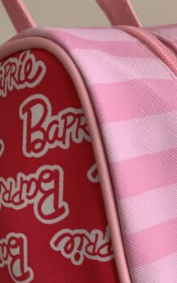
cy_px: 240
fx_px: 494
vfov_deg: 30.9
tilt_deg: -15.1
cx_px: 206
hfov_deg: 19.3
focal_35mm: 64
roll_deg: +8.7
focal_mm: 4.25
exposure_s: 1/121
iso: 80
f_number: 1.8
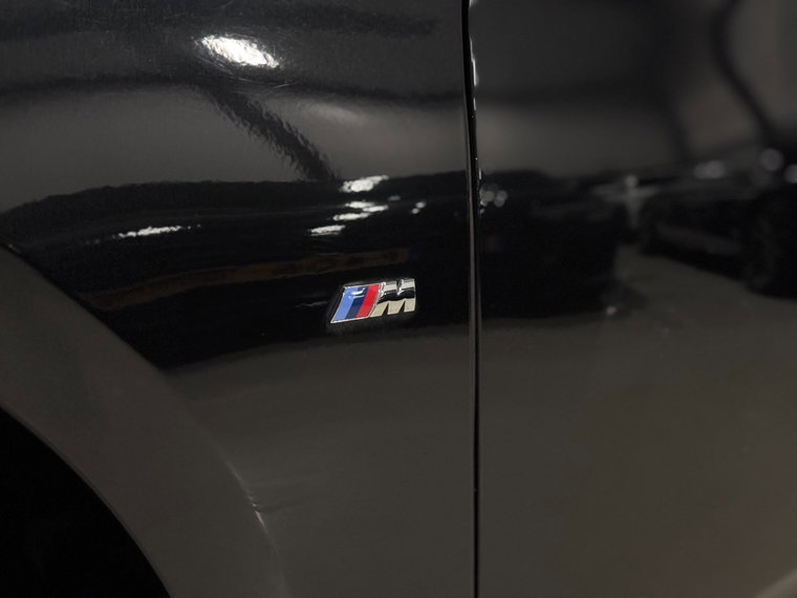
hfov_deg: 39.7
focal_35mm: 48
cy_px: 299
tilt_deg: -10.8
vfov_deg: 30.3
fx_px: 1105
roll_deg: -2.9
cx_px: 398
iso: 640
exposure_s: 1/20
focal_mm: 6.76
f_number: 1.78
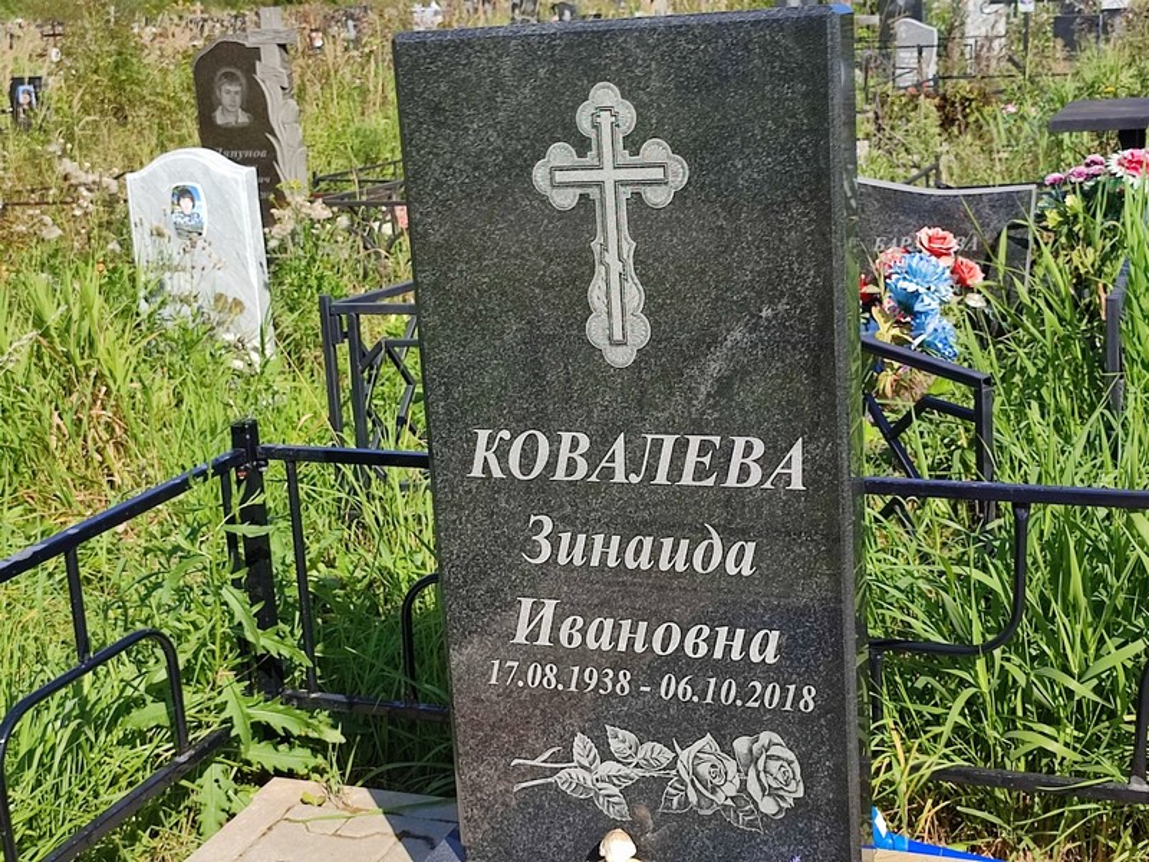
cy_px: 431
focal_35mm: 25
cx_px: 574
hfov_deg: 69.4
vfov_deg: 54.9
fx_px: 830
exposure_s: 1/651
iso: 50
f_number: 1.9
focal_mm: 6.04
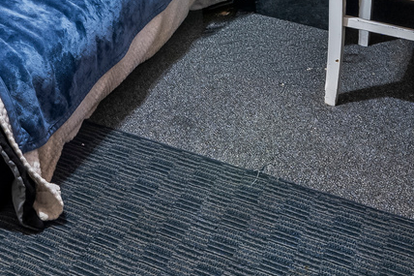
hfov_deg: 29.1
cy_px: -320
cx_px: 54
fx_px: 770
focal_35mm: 67
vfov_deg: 15.2
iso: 400
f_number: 9
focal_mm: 14
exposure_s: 1
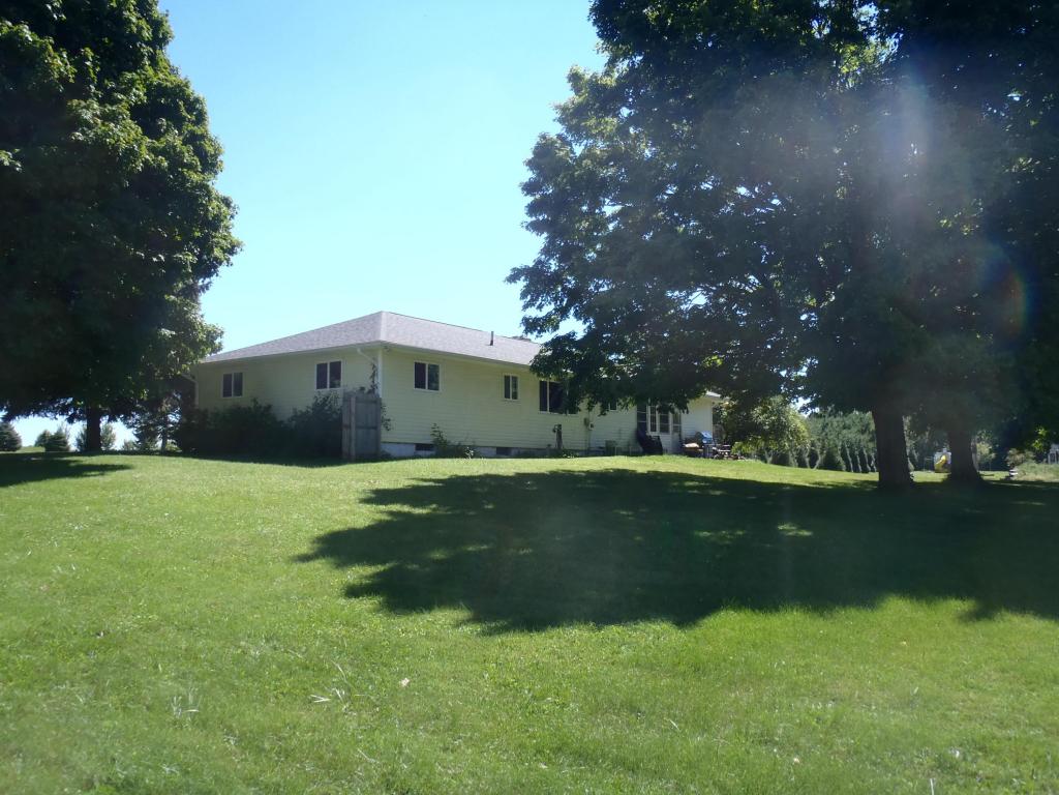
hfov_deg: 63.4
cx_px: 530
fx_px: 857
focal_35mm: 28
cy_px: 398
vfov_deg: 49.7
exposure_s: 1/60
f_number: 10
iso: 125
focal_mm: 5
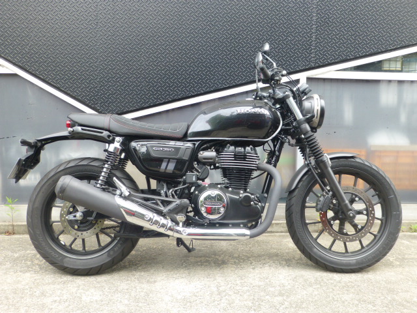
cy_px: 156
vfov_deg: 46.8
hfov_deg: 60.0
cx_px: 208
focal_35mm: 30
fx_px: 361
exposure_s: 1/60
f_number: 3.6
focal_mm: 5.4
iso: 100
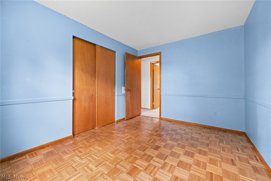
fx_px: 105
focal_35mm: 14
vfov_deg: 81.2
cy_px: 90
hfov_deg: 104.3
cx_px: 136
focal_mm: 14
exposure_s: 1/3
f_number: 9
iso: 250
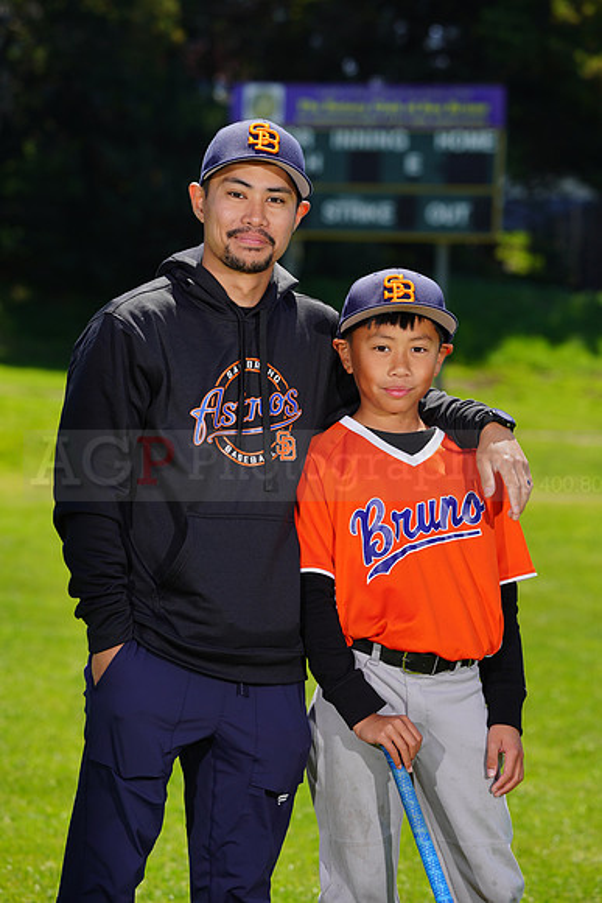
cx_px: 301
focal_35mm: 179
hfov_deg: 7.7
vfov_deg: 11.5
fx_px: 4487
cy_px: 452
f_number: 8
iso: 100
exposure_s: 1/250
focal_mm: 179
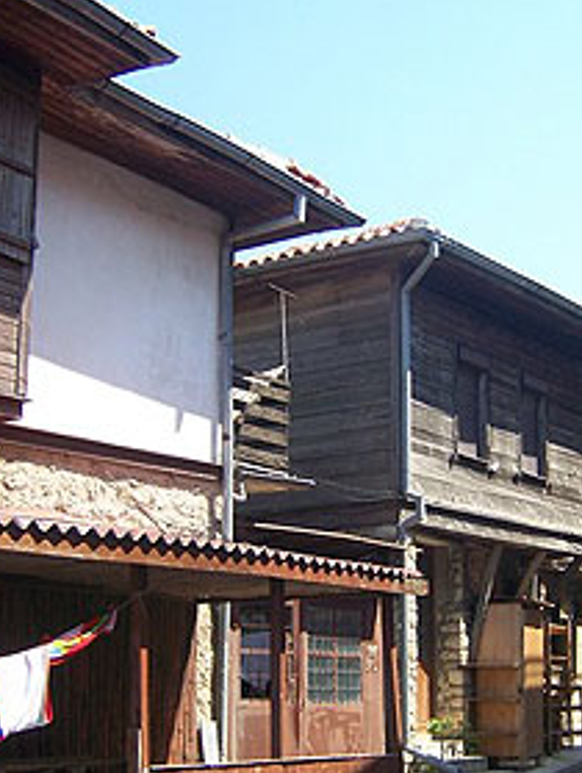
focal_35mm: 67
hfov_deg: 21.9
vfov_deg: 28.8
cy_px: 478
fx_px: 1499
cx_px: 391
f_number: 2.8
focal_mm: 6
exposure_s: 1/640
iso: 80
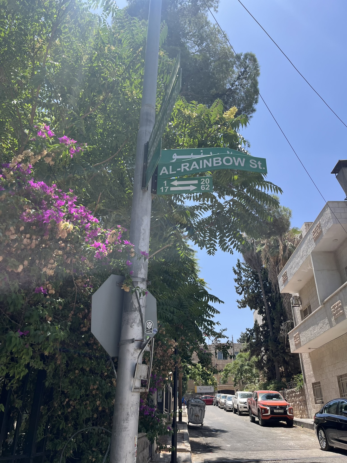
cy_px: 232
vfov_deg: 67.3
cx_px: 174
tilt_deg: +27.9
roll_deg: +0.0
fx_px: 348
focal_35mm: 26
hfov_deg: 53.1
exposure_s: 1/2222
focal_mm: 5.1
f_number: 1.6
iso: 50
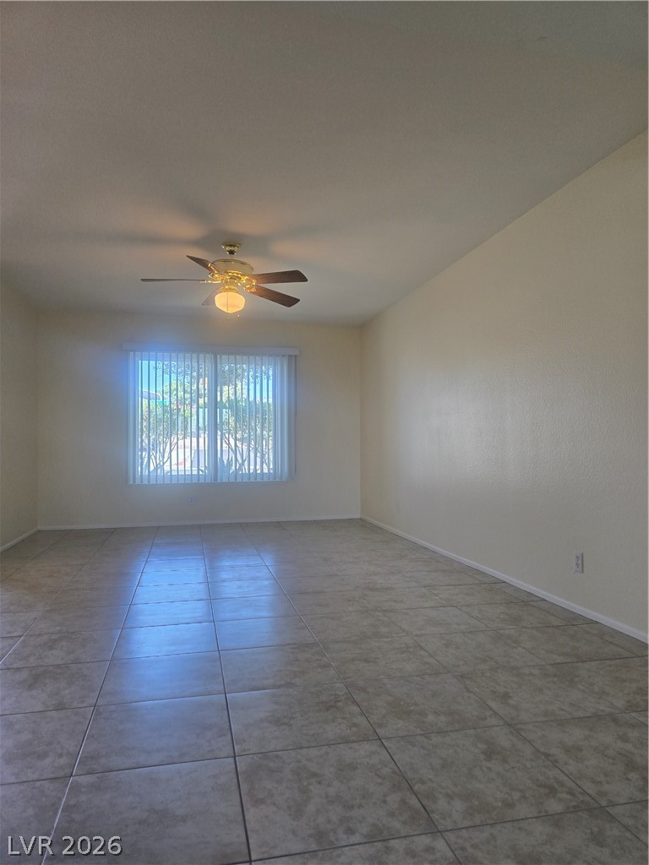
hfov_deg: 58.9
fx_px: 575
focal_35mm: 23
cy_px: 432
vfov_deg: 73.9
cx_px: 324
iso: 100
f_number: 1.7
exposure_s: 1/120
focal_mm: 6.3
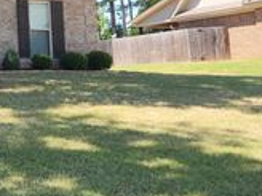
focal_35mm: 70
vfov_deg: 20.3
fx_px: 530
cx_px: -128
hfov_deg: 22.8
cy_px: -4
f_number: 1.8
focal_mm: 5.4
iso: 20
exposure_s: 1/389
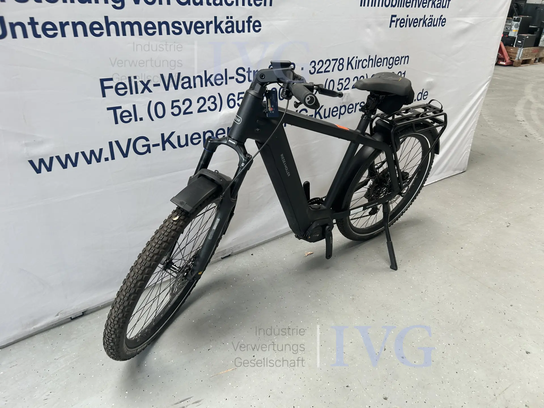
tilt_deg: -30.0
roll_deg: -2.6
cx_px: 272
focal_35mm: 26
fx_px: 409
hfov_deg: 67.3
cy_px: 204
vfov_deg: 53.1
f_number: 1.5
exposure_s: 1/121
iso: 80
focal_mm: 5.7
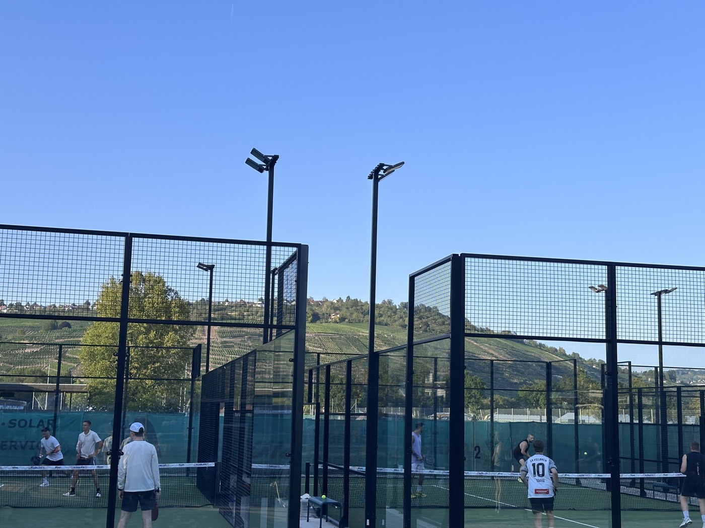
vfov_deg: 30.3
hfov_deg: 39.7
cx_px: 352
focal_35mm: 48
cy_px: 264
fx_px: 978
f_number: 1.78
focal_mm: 6.86
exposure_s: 1/2358
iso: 64
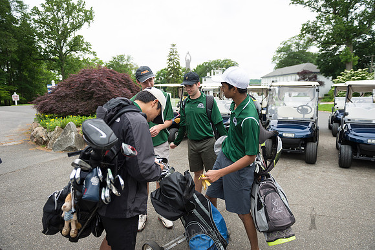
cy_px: 125
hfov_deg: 73.7
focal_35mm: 24
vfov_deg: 53.2
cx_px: 188
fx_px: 250
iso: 320
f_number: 3.2
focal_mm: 24
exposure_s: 1/1000
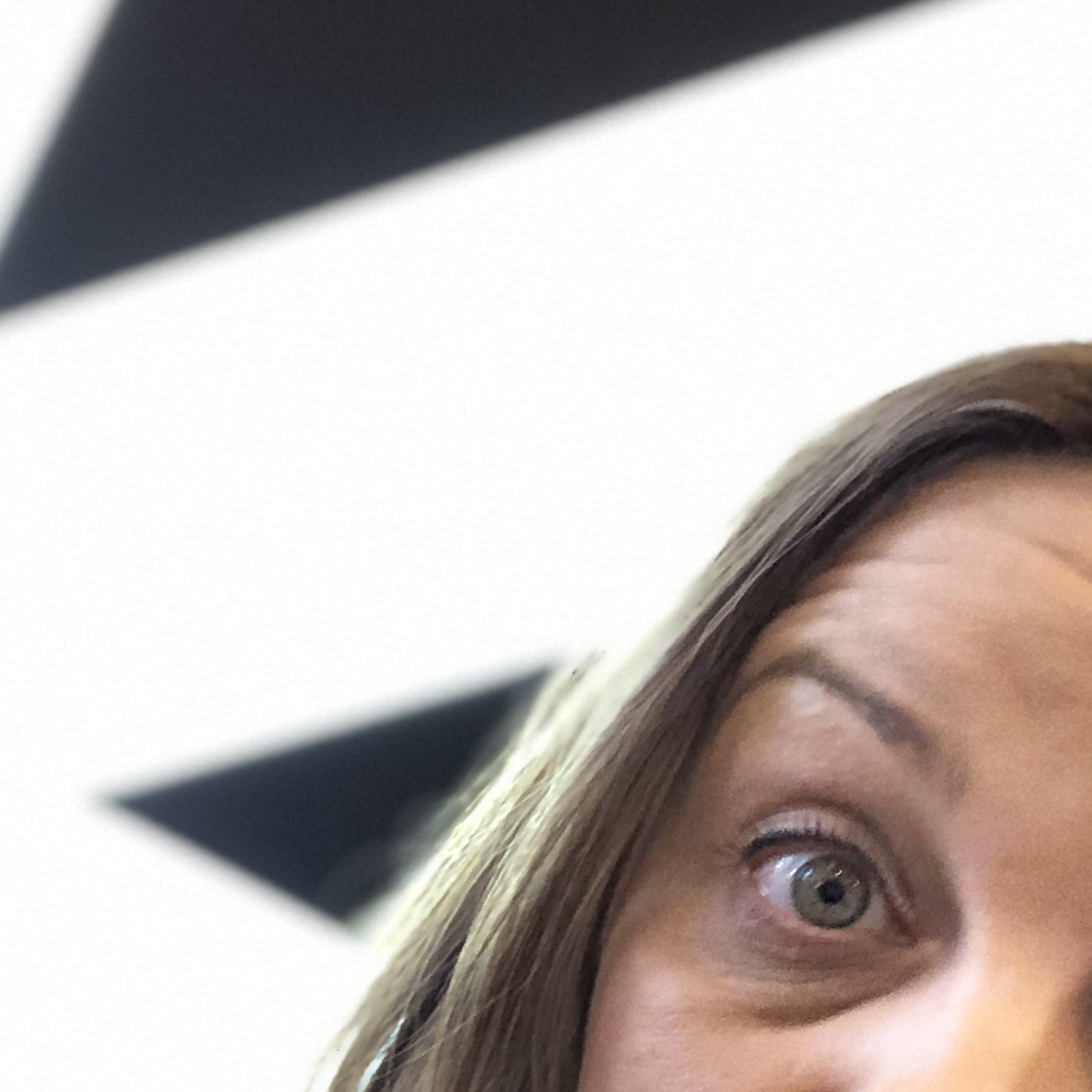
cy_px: 1106
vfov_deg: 20.4
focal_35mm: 82
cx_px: 267
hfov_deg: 21.0
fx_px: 2927
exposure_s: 1/24
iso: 160
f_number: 2.2
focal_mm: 2.87
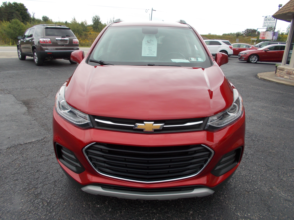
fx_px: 221
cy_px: 110
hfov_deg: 67.3
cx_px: 147
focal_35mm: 26
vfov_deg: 53.1
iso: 80
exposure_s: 1/160
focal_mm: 4.6
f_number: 3.2
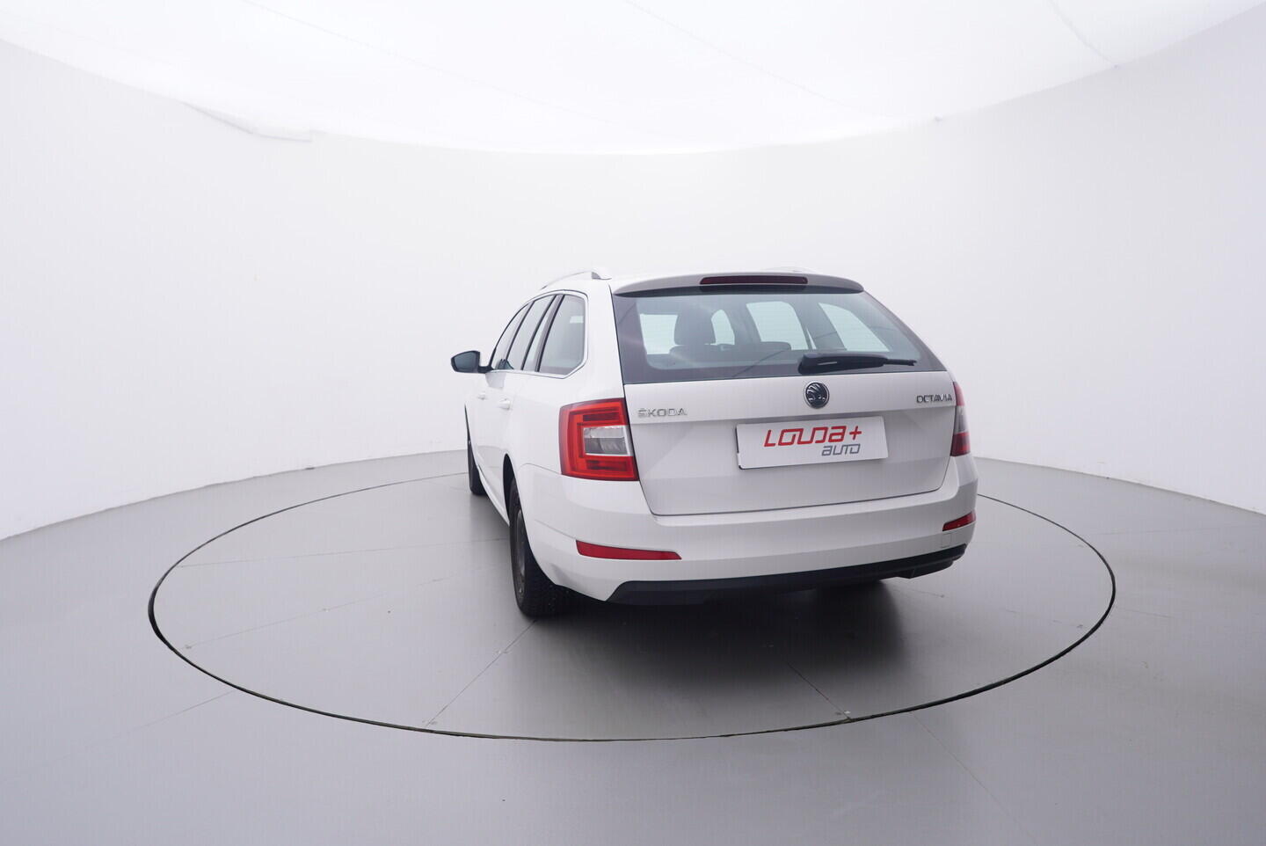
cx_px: 633
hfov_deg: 77.3
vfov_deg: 56.2
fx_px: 792
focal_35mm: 22
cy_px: 423
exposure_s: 1/80
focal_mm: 15
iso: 200
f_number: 5
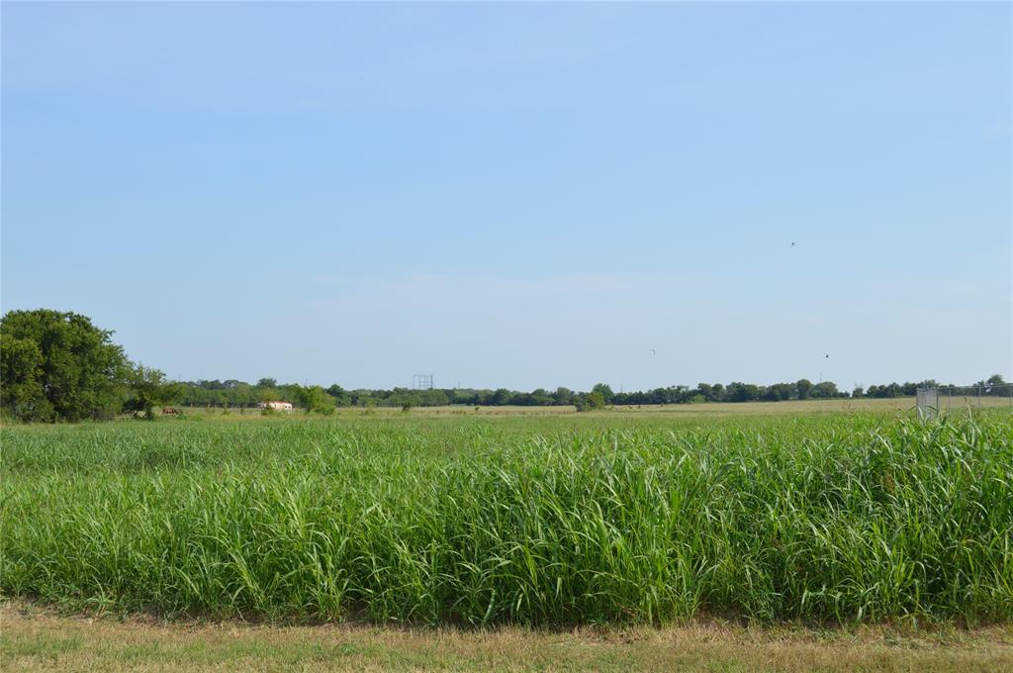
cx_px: 506
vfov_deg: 31.8
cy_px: 336
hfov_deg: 46.5
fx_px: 1180
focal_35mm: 42
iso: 100
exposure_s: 1/250
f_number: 8
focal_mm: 28
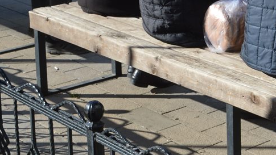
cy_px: -55
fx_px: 842
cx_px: 305
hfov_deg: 17.9
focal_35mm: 115
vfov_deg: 10.3
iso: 100
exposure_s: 1/250
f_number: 8
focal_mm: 26
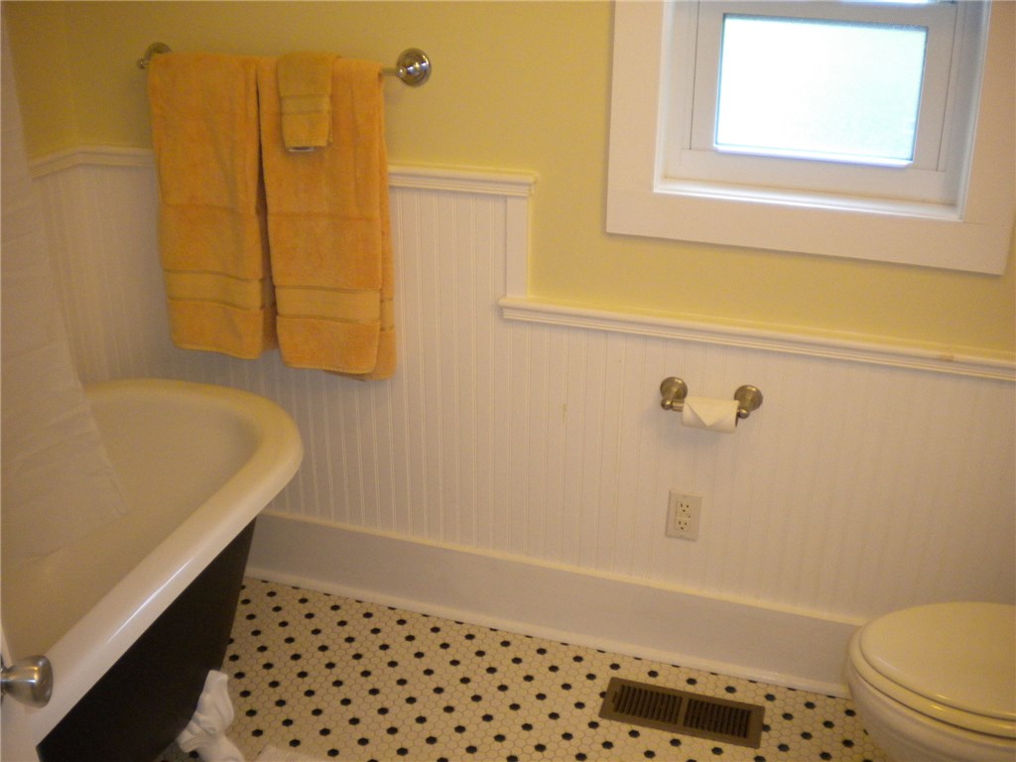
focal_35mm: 35
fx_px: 1027
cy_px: 381
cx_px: 508
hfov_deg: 52.6
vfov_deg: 40.7
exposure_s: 1/60.8
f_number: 3.1
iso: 384
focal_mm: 6.3
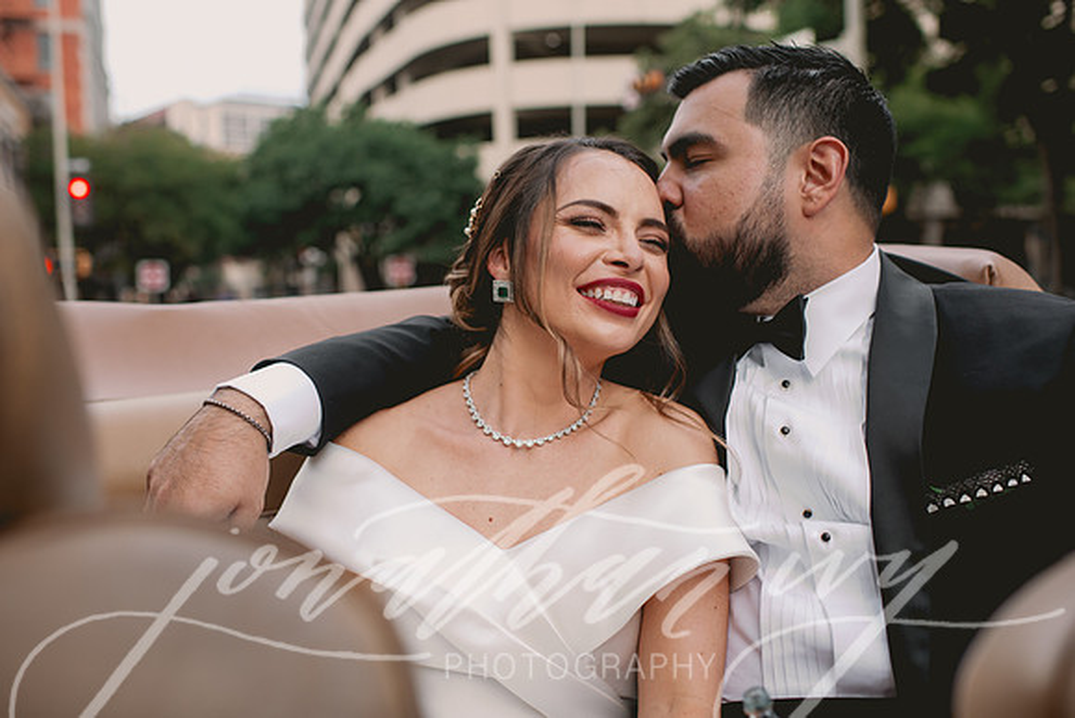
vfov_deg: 37.9
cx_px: 538
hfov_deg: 54.4
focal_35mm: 35
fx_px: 1045
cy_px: 359
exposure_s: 1/2000
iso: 160
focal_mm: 35
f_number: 2.8
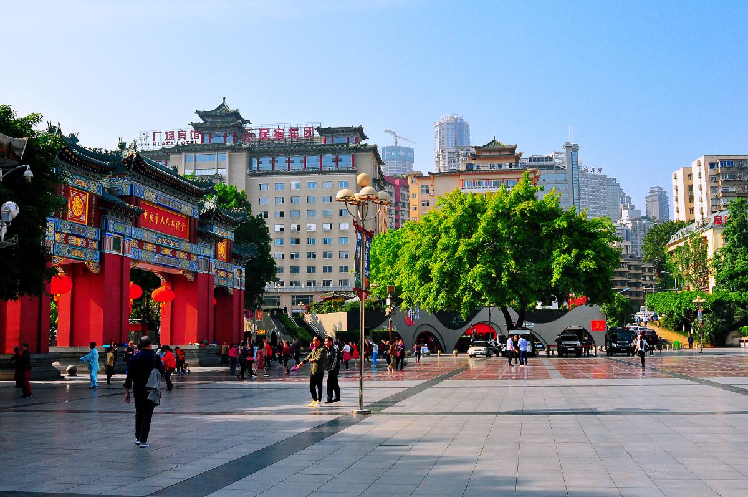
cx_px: 374
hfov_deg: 53.2
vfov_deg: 36.8
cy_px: 248
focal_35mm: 36
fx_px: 747
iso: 640
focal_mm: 24
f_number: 8
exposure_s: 1/1000
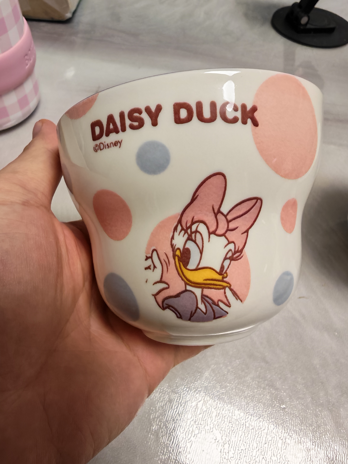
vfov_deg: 71.6
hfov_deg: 56.8
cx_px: 174
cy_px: 232
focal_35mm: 24
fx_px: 322
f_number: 2
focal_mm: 1.82
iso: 125
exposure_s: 1/50
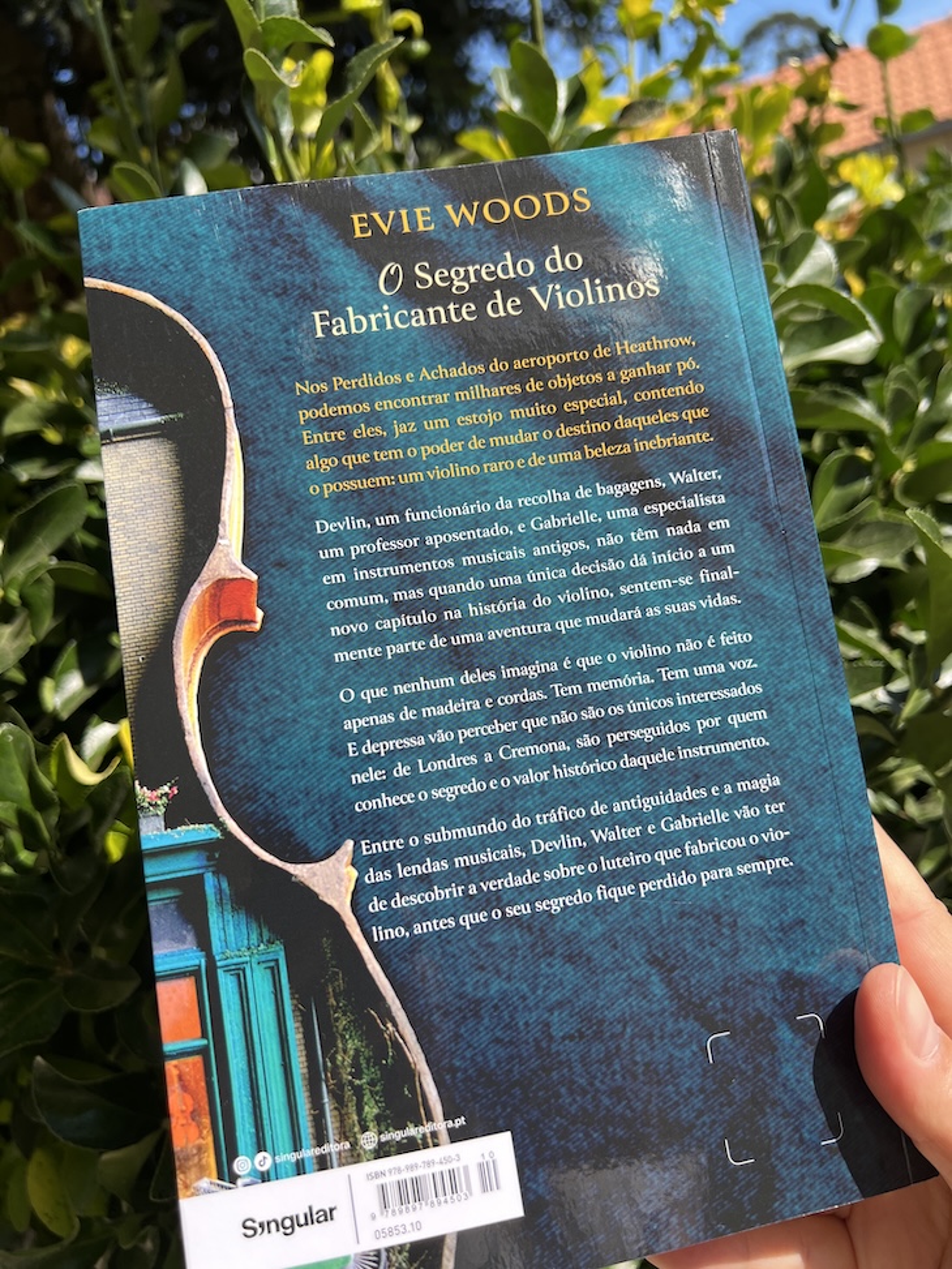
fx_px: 953
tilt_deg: -15.8
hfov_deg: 53.1
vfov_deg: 67.3
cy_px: 634
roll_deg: +14.3
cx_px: 476
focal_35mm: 26
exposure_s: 1/2008
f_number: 1.5
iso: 50
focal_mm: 5.7
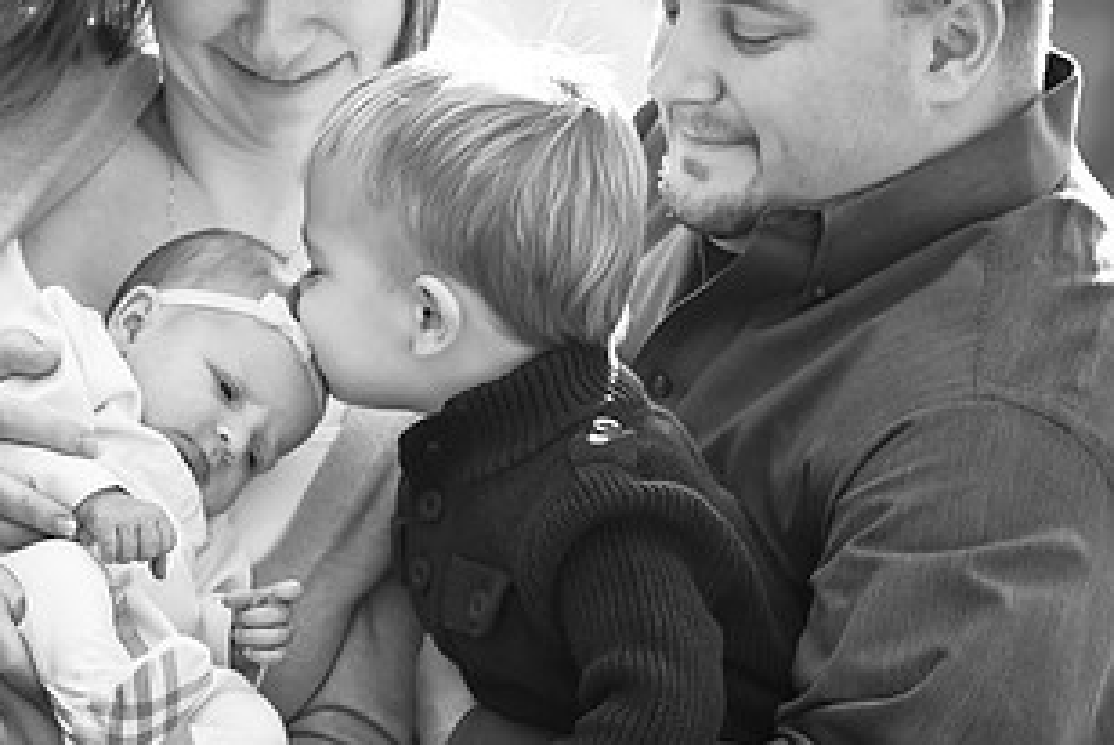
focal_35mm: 297
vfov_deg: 4.6
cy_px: 329
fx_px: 9197
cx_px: 376
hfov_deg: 6.9
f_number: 3.5
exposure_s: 1/640
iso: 200
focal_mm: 105
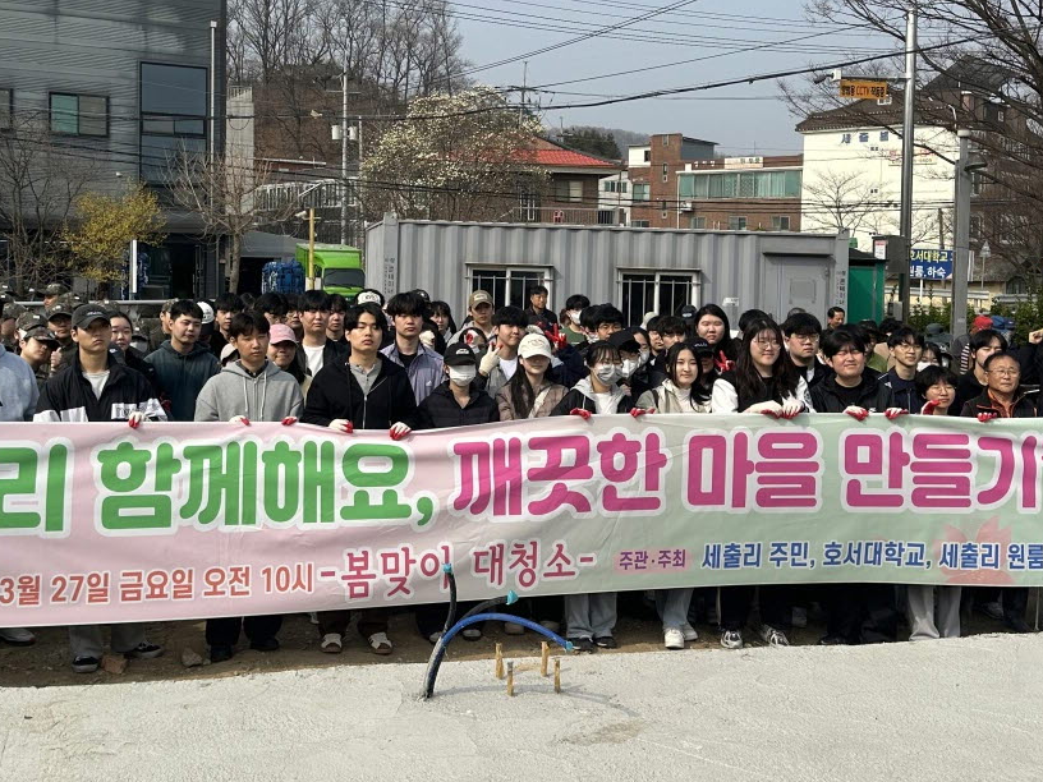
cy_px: 271
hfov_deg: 46.8
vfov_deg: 35.7
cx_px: 490
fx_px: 1205
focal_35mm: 40
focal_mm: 6.86
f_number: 1.78
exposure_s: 1/5000
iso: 80
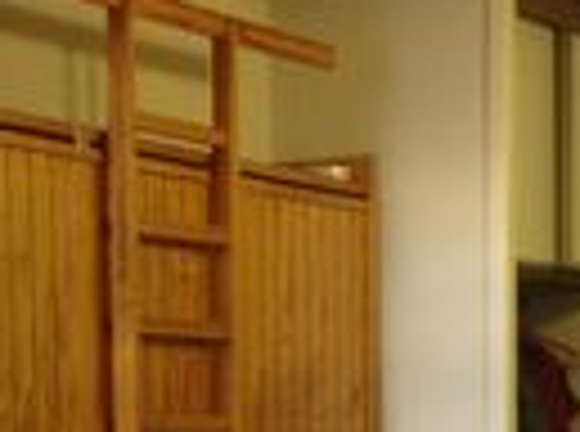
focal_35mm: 163
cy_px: 765
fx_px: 2724
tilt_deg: -5.4
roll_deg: -0.4
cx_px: 234
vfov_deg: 8.7
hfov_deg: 12.2
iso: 50
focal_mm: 4.28
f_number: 2.4
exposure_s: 1/15
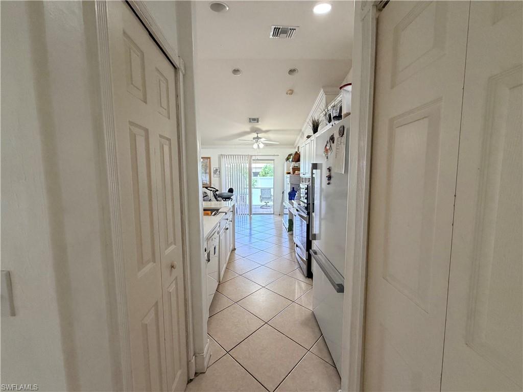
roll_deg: +0.7
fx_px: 212
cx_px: 262
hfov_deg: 102.1
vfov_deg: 85.7
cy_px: 196
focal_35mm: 14
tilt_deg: -5.7
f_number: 2.2
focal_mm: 2.22
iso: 250
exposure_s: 1/60
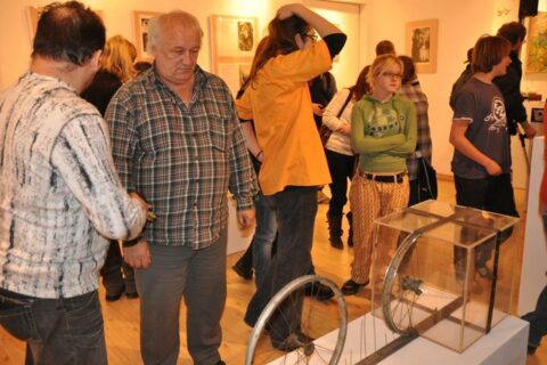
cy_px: 182
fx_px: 501
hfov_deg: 57.2
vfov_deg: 40.0
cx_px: 274
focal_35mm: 33
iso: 800
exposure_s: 1/60
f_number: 3.5
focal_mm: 22
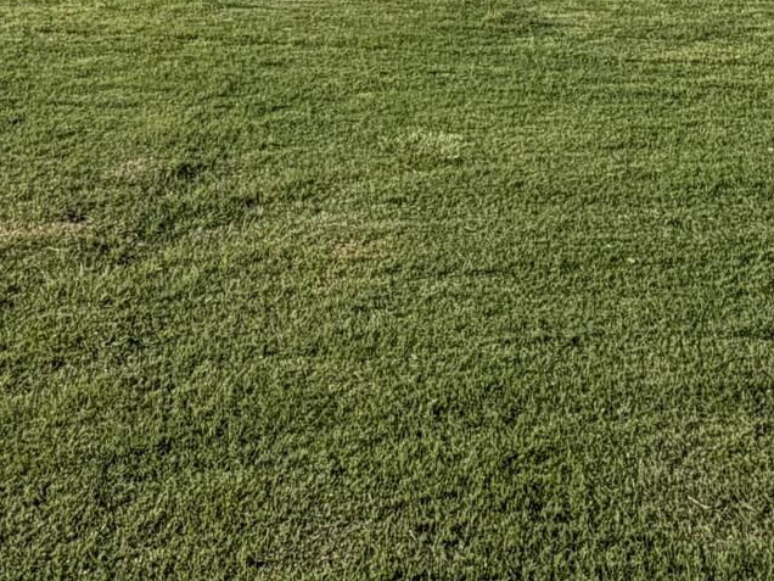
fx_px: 1476
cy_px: -378
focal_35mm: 66
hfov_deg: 29.3
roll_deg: -0.4
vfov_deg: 18.6
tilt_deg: +3.6
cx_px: 471
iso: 25
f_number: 2.2
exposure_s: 1/770
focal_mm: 2.22
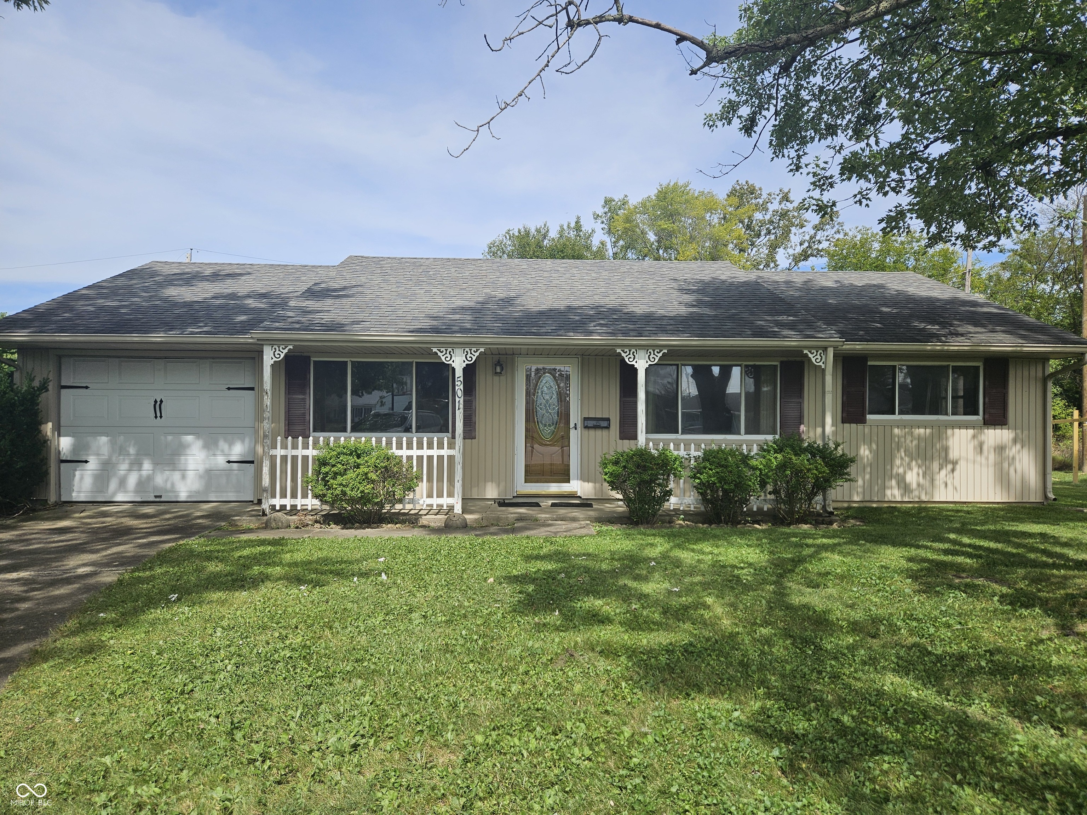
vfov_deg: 58.9
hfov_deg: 73.9
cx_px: 544
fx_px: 722
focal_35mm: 23
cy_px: 408
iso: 25
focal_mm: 5.4
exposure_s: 1/2066
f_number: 1.8
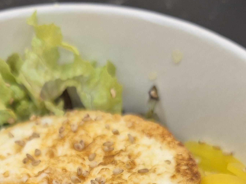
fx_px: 483
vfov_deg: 19.8
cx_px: 77
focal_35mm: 68
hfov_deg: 28.3
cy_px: 244
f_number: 1.8
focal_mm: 5.4
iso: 100
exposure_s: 1/120
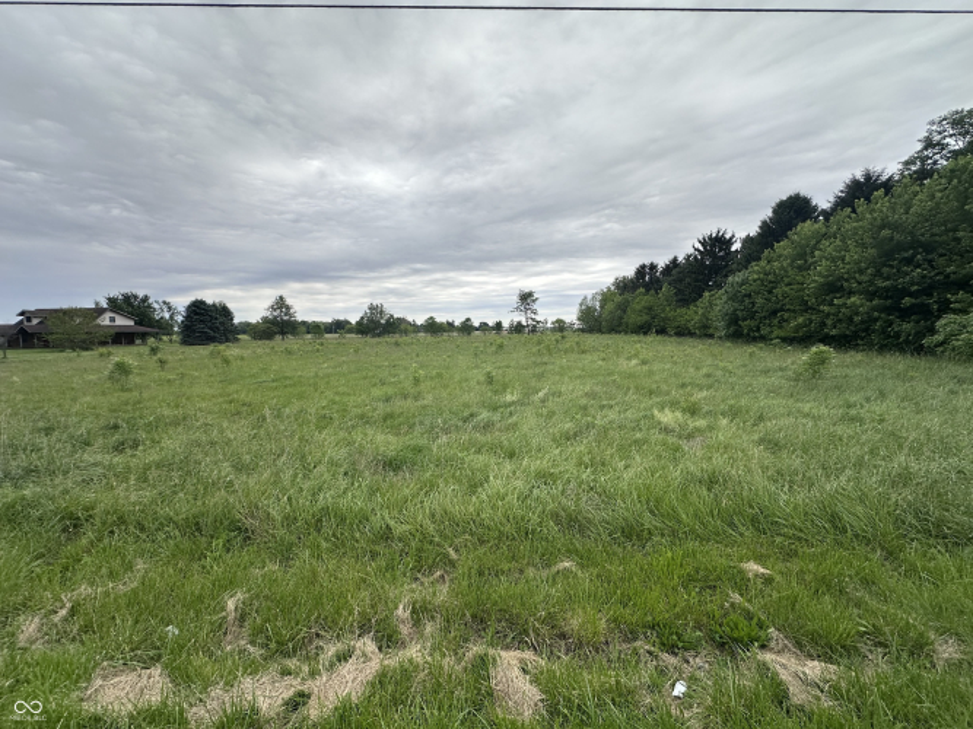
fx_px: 393
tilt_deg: -4.4
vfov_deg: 85.7
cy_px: 364
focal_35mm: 14
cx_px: 486
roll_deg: +0.6
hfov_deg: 102.1
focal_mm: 2.22
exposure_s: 1/1233
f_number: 2.2
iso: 50
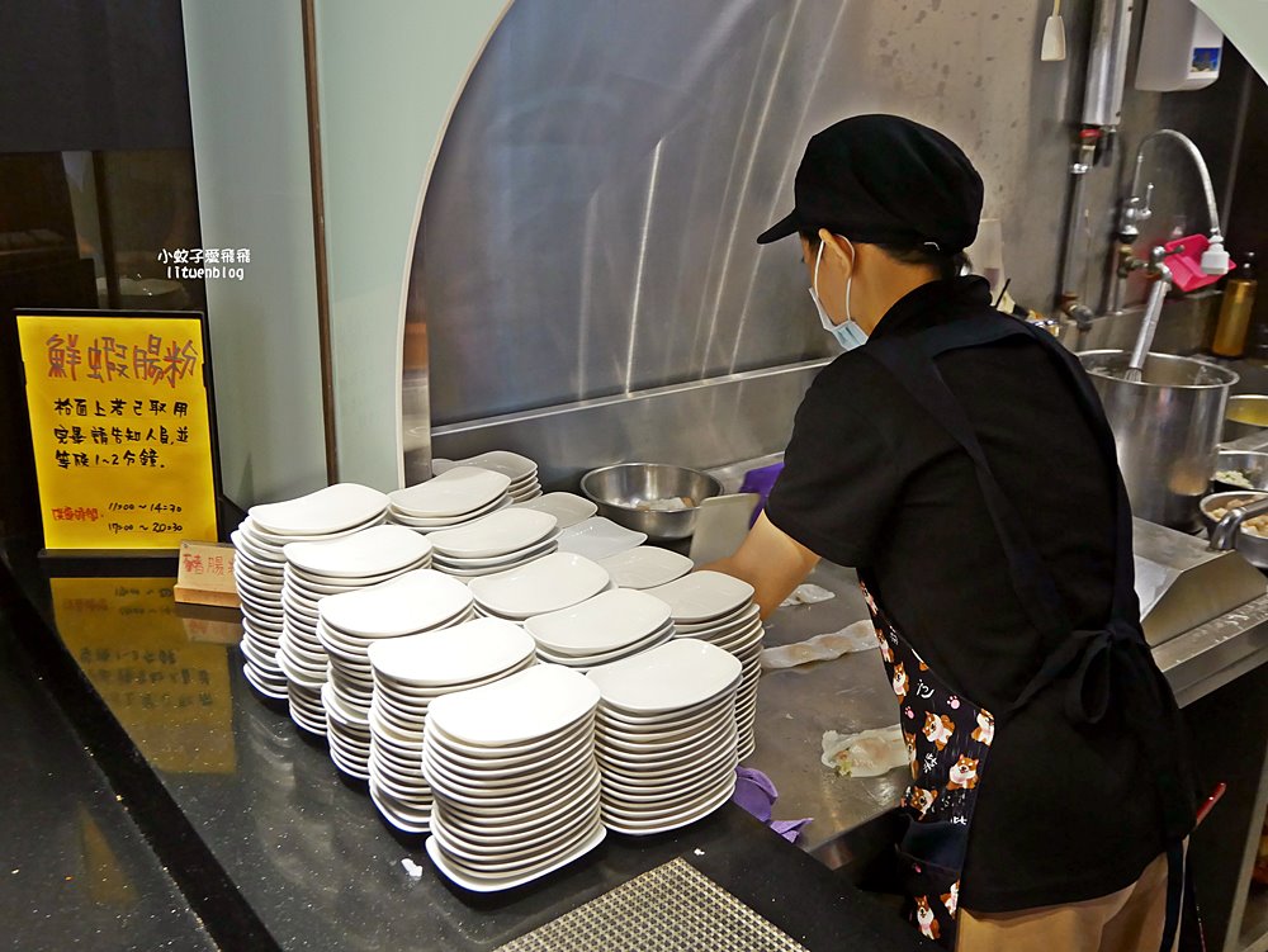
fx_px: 1246
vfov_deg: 41.8
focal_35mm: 34
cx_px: 634
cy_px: 476
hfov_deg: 53.9
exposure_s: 1/60
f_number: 4.1
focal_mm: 17
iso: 640
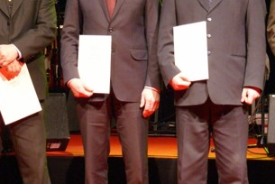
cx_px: 164
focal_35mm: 172
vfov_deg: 8.0
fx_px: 1315
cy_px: 36
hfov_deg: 11.9
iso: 800
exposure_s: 1/30
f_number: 5.6
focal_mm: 50
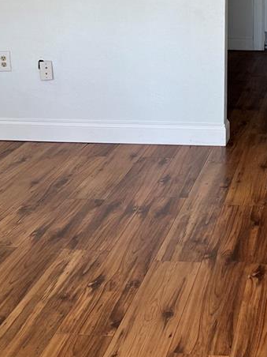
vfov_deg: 27.1
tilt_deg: -7.7
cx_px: 285
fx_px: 710
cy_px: 28
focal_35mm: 69
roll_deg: -0.7
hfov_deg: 20.4
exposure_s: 1/121
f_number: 1.5
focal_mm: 5.7
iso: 64
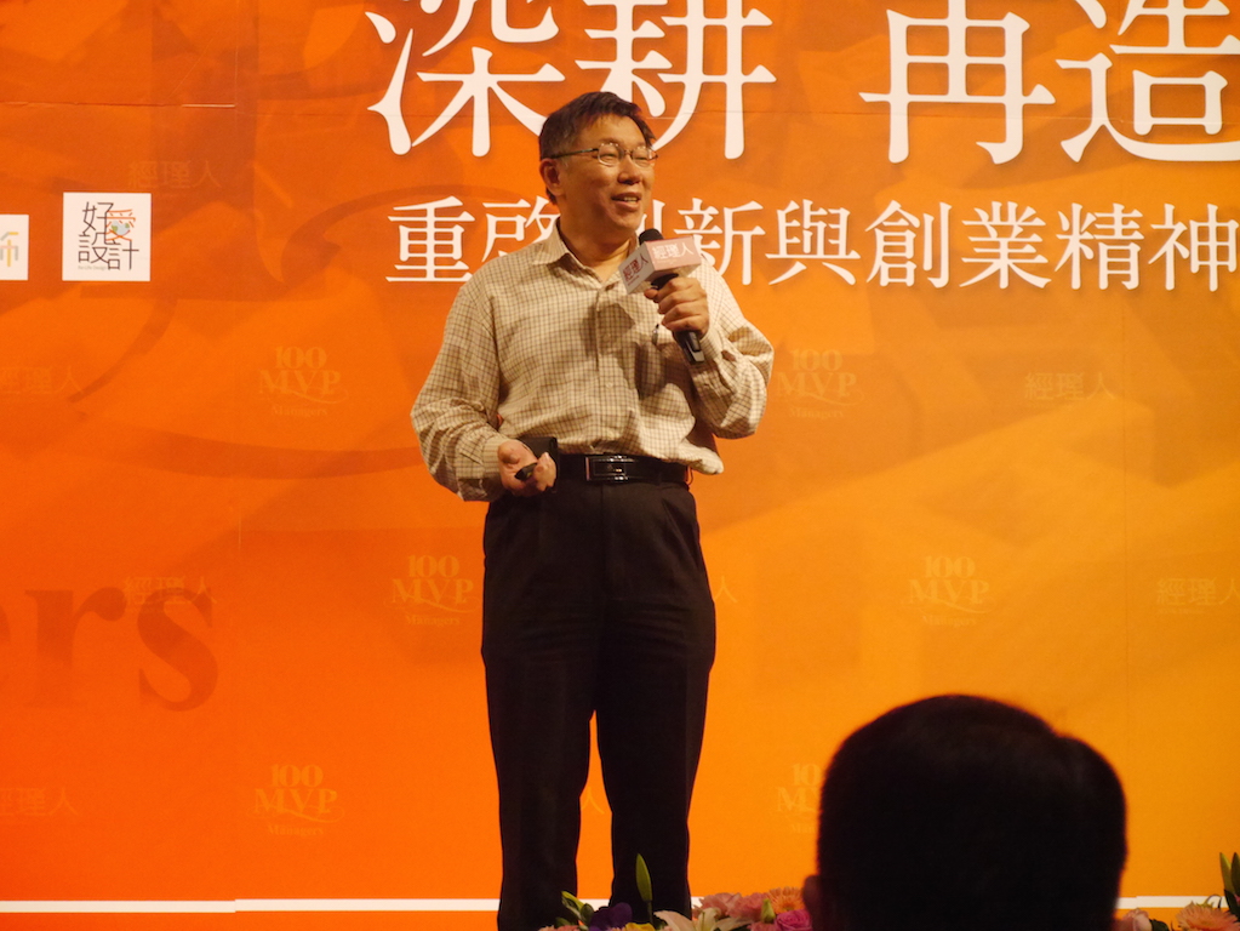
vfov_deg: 17.6
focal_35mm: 84
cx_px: 620
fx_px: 3010
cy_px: 466
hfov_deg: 23.3
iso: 2500
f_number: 5.6
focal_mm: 42
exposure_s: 1/80
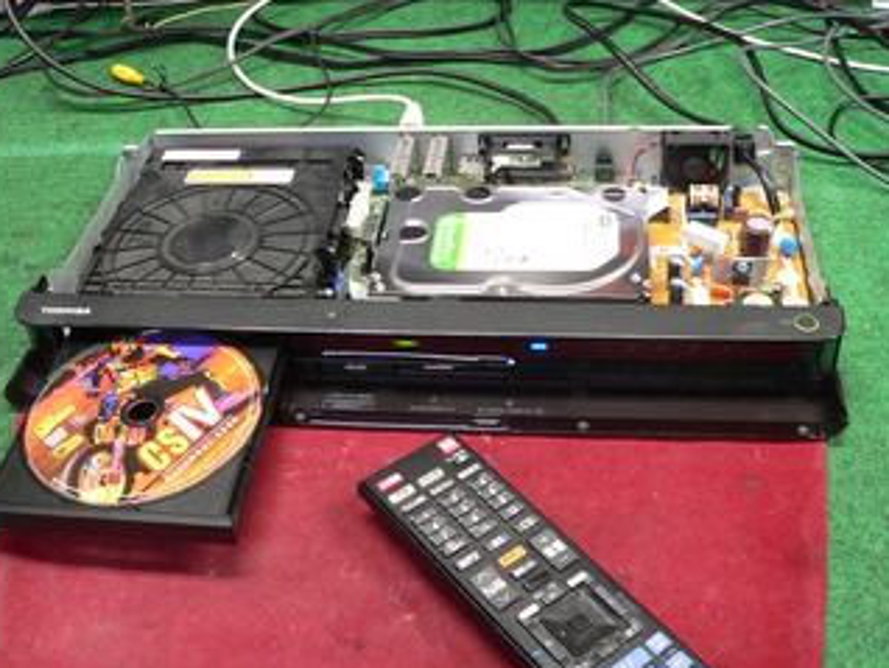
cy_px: 286
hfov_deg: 43.8
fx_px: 1105
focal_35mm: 43
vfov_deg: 33.6
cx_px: 405
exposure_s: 1/10
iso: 200
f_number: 2.8
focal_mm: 6
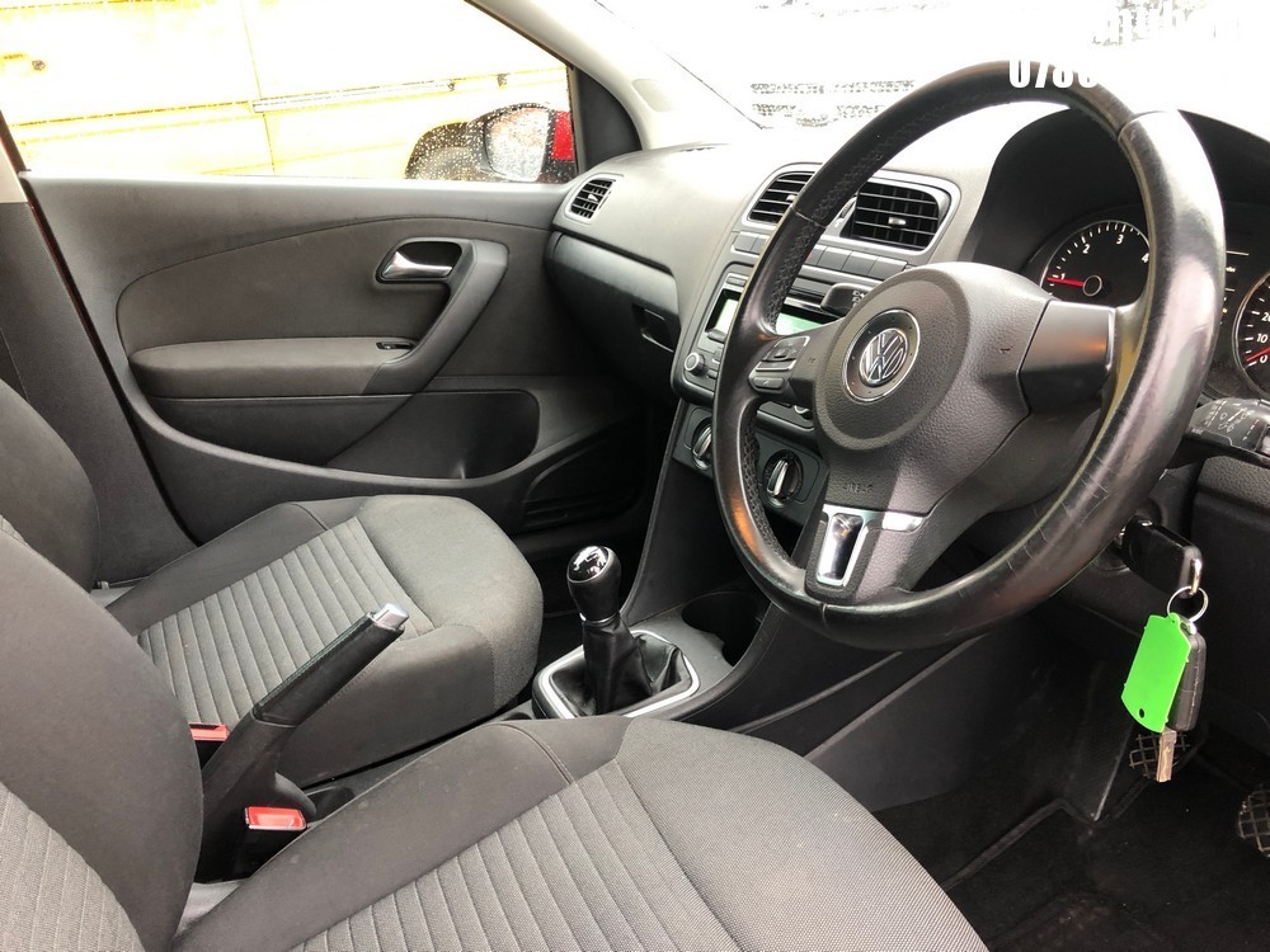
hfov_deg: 63.4
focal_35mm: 28
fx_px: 1027
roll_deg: +1.3
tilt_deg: -20.4
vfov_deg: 49.7
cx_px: 635
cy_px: 476
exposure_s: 1/17
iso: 50
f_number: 1.8
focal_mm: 4
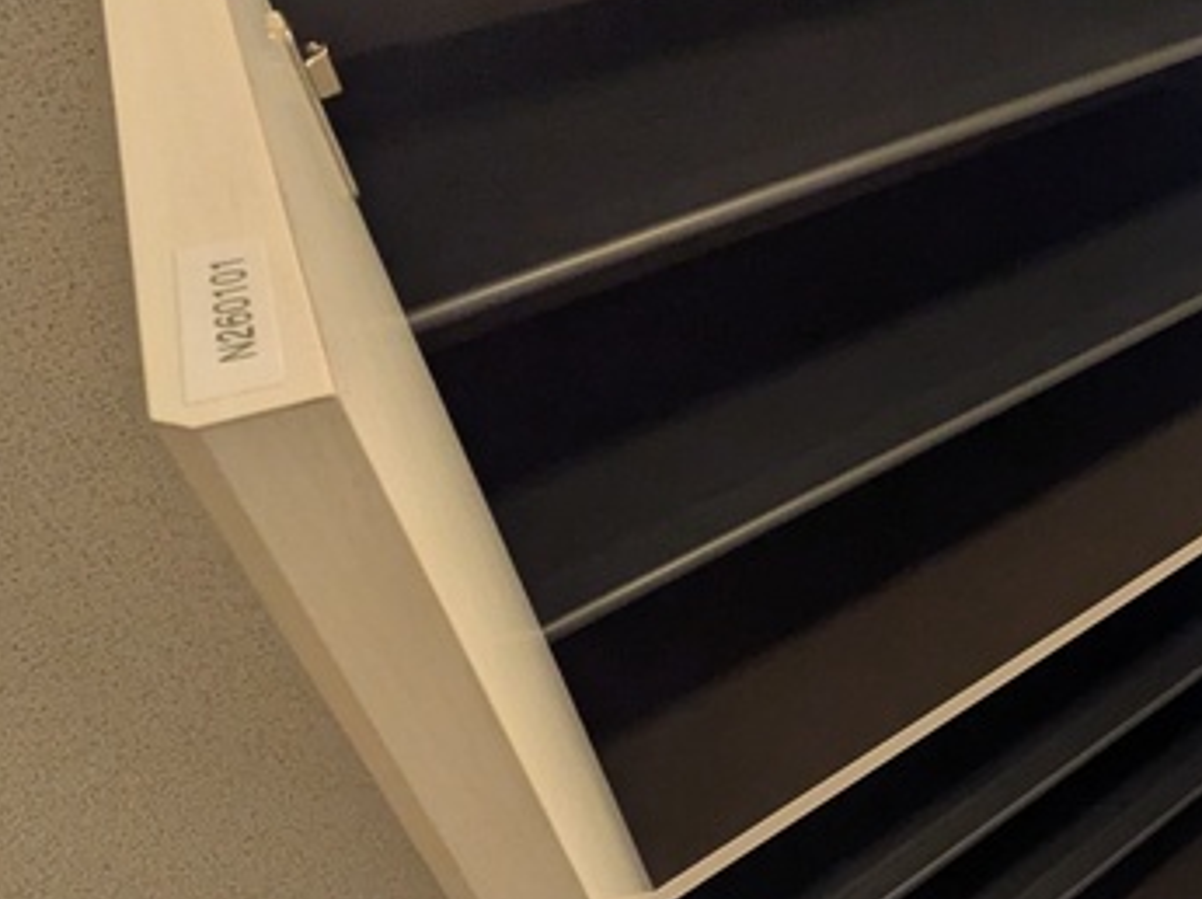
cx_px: 1216
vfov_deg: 36.1
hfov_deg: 41.4
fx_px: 1353
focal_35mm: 39
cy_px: 648
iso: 256
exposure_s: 1/60
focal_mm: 1.83
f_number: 2.2
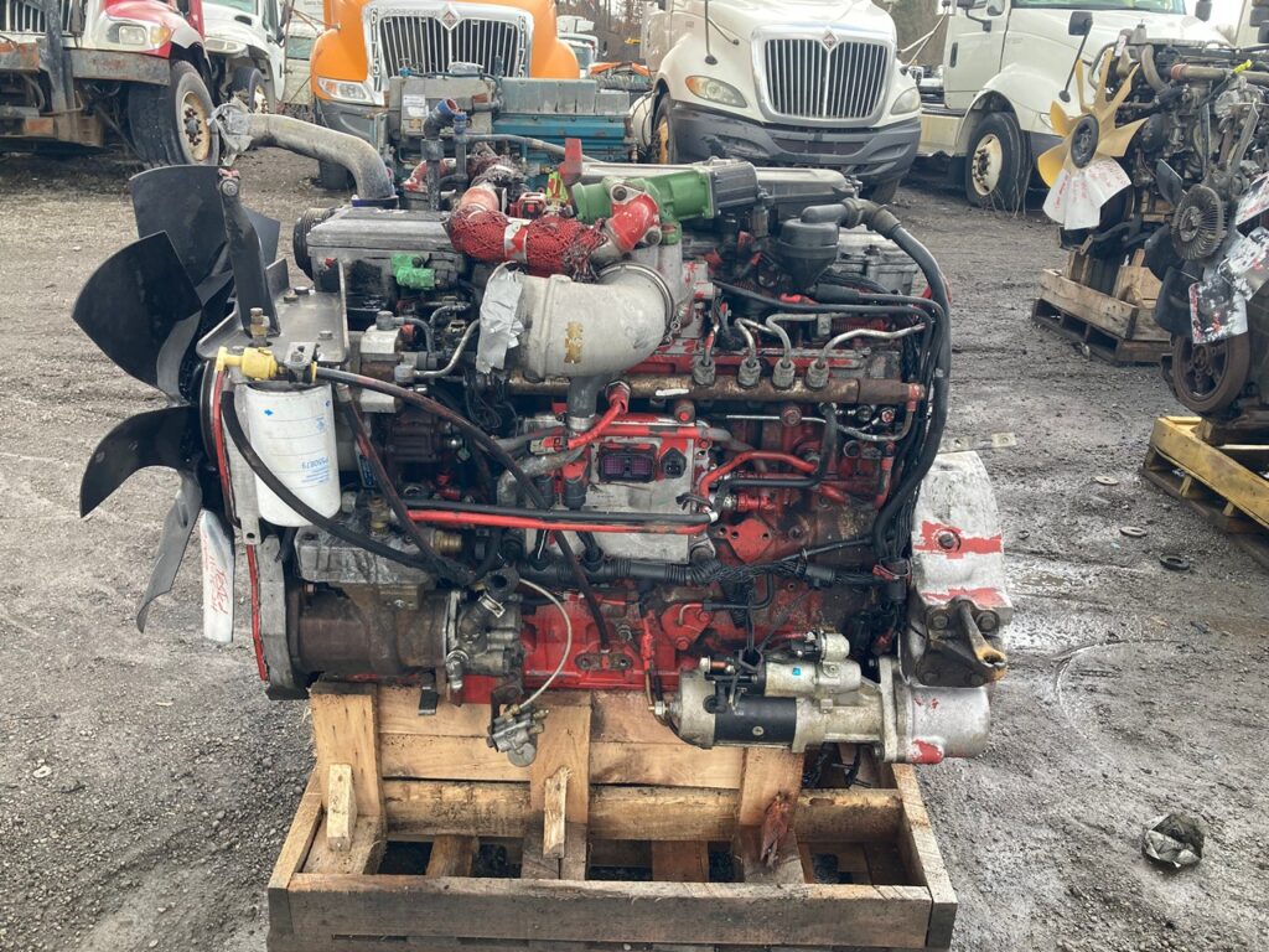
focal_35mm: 28
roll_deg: -1.5
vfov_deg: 49.7
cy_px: 476
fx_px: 1026
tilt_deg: -22.4
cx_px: 634
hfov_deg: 63.4
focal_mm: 3.99
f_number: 1.8
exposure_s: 1/121
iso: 32
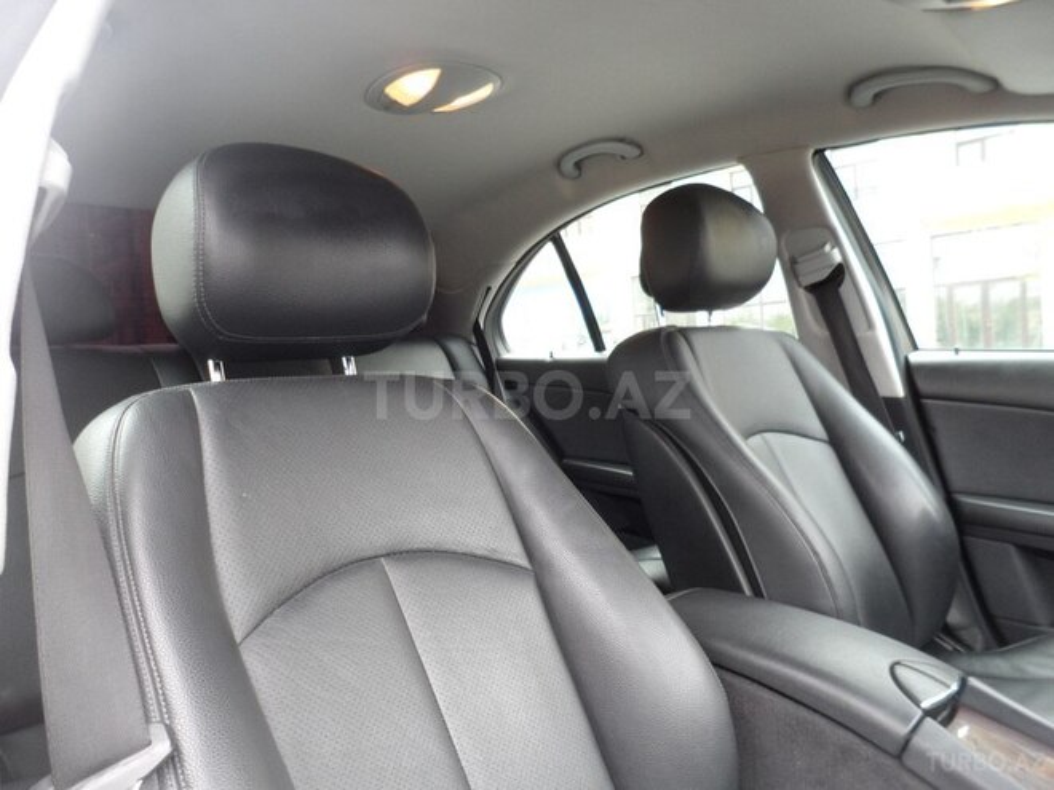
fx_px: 792
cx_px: 527
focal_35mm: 26
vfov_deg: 53.1
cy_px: 395
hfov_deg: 67.3
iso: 80
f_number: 3.3
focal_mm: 4.9
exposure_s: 1/30
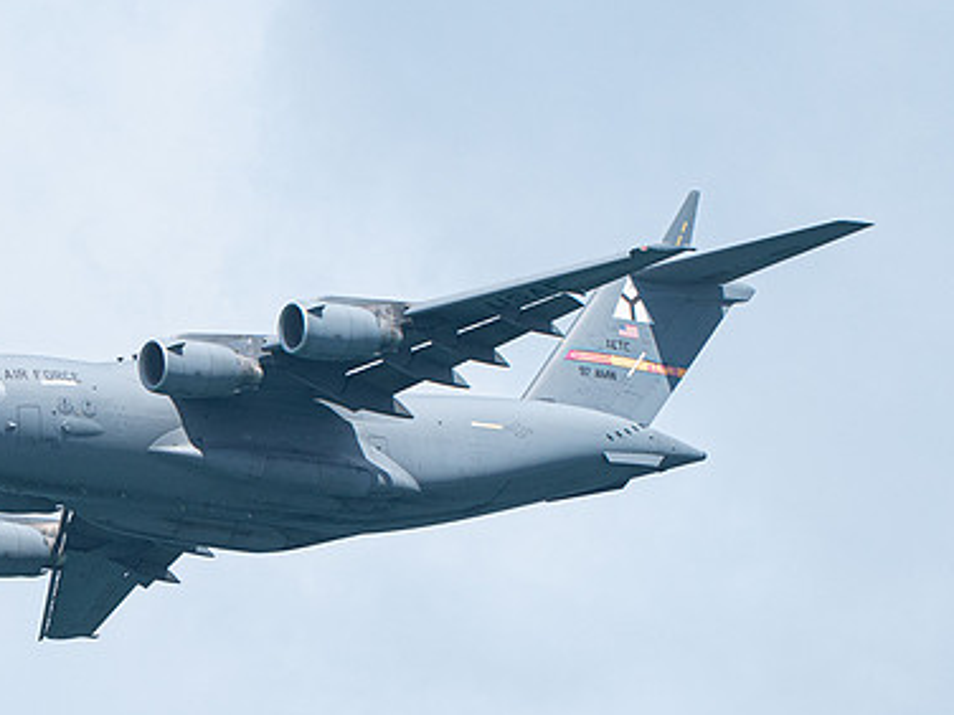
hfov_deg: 2.1
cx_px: 164
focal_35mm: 942
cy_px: 520
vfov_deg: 1.6
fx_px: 25961
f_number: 10
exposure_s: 1/1250
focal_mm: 400
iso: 640
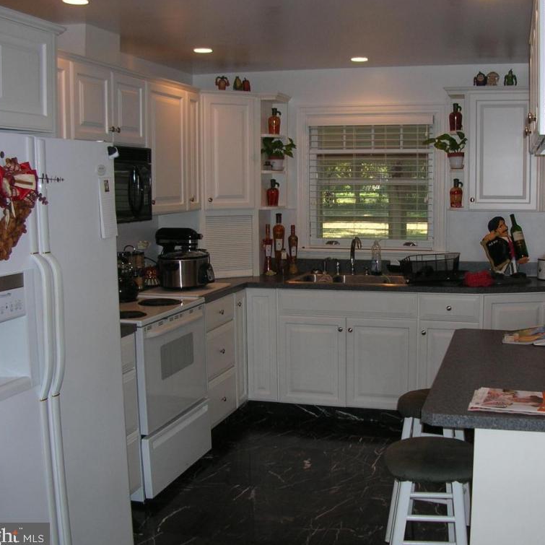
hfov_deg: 39.8
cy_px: 275
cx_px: 330
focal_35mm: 42
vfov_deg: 40.0
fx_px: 748
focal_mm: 5.8
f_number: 2.8
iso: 58
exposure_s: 1/60.1
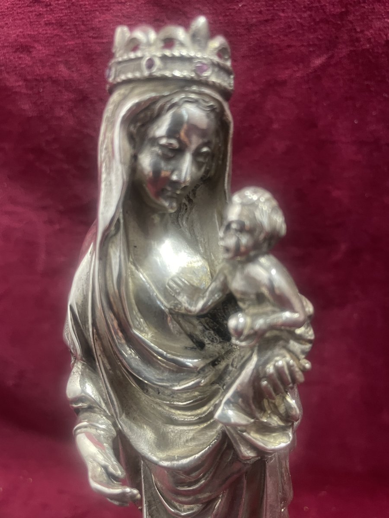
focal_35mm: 26
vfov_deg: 67.3
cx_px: 194
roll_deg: +3.1
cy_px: 259
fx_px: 390
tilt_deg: -19.0
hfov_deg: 53.1
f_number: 1.6
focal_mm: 4.2
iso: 250
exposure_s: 1/50
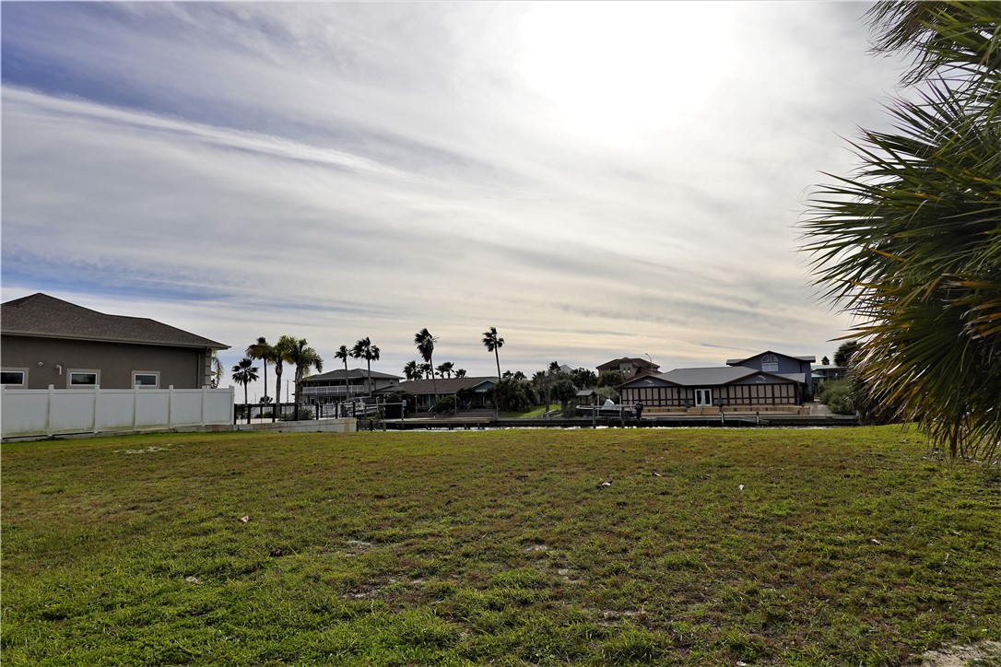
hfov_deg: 73.7
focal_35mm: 24
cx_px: 500
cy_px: 334
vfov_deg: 53.1
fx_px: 667
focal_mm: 9
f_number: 5.6
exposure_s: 1/1000
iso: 100
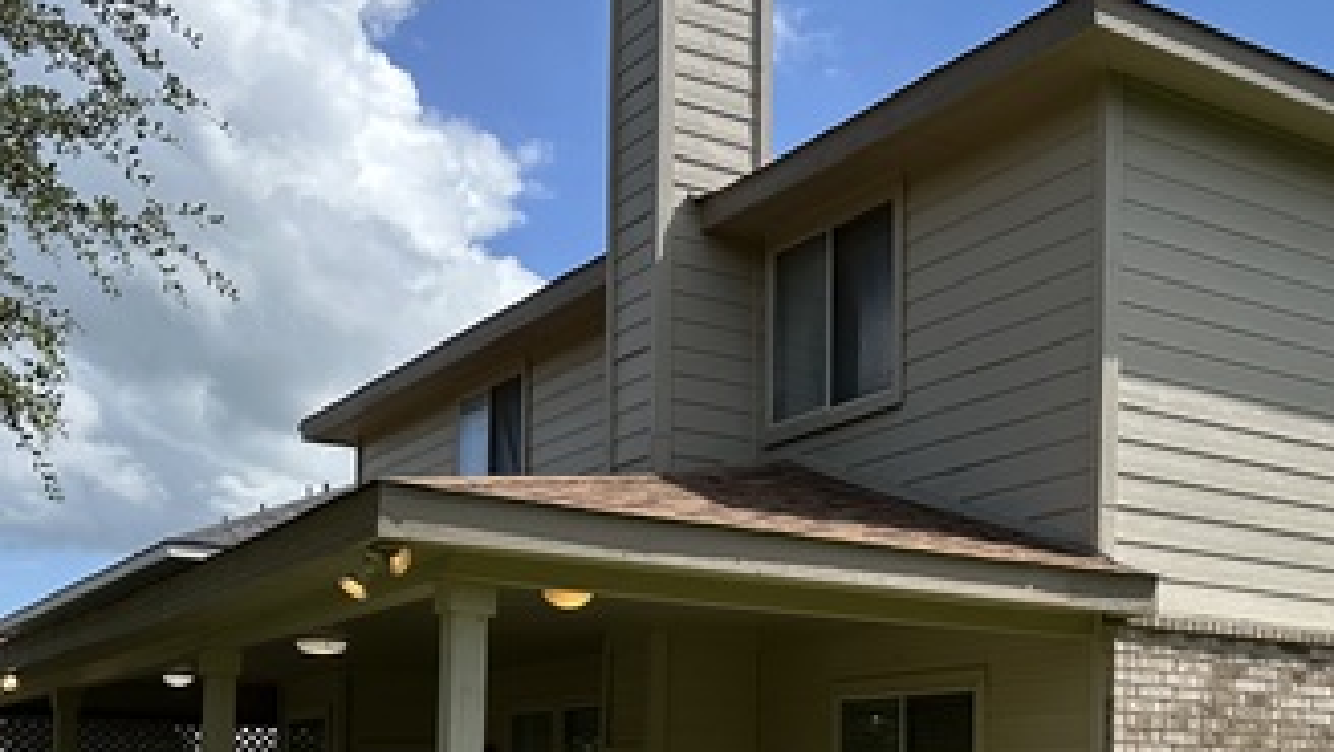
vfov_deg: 22.6
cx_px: 1106
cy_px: 752
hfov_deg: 38.7
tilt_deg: +2.5
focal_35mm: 51
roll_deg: -1.0
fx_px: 1805
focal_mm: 6.86
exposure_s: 1/4016
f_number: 1.78
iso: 80
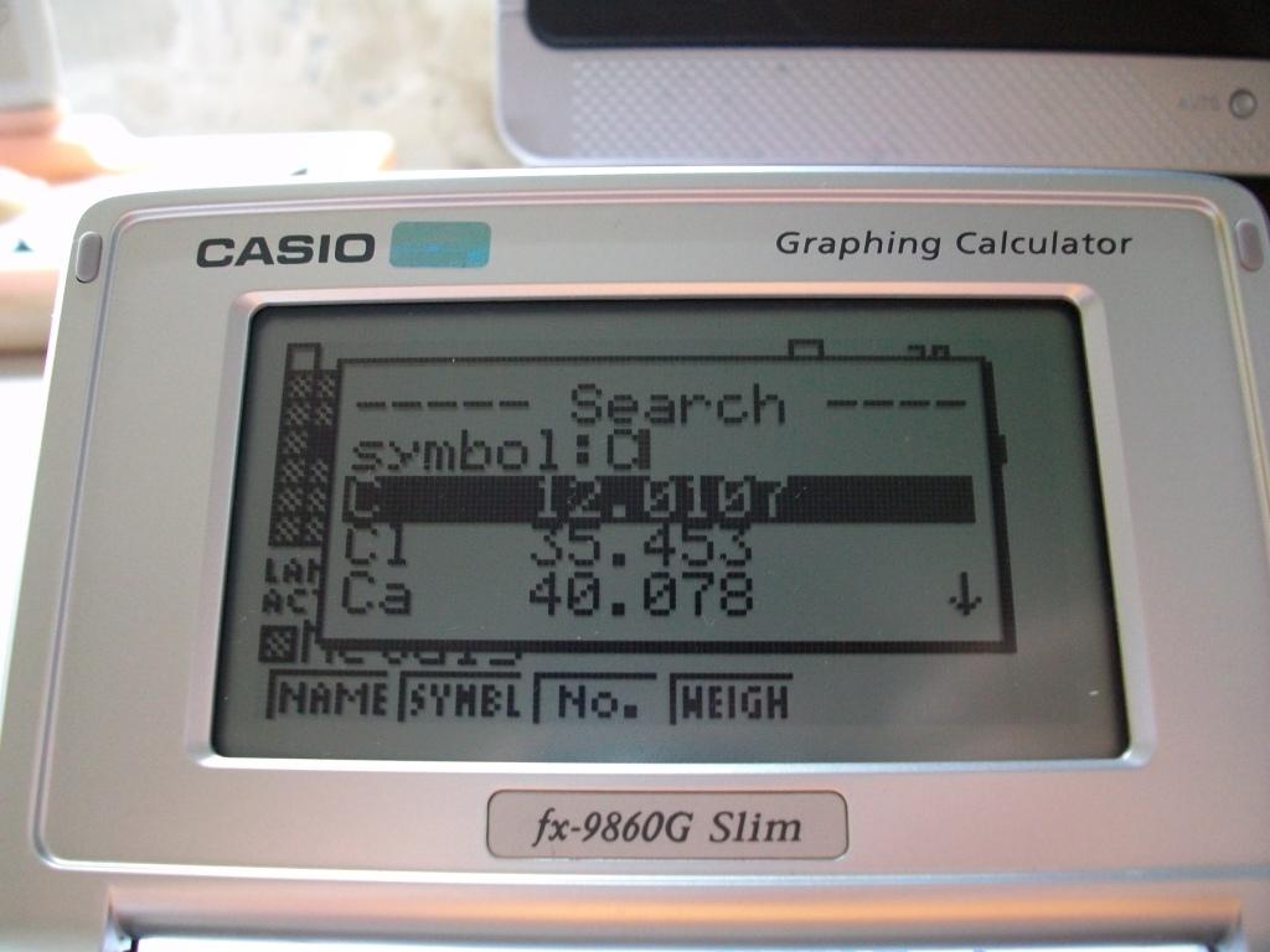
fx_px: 1174
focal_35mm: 32
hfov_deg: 56.8
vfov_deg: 44.2
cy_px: 476
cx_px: 635
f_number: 2.9
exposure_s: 1/27.5
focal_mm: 5.7
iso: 200
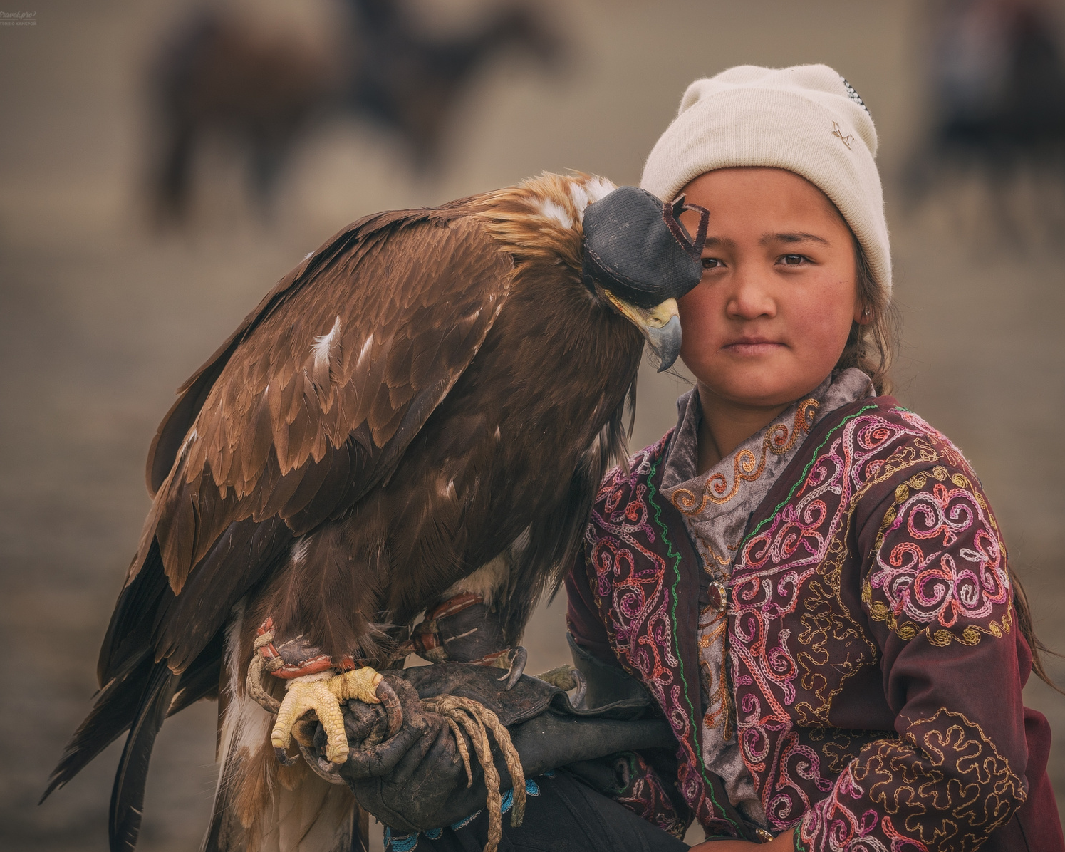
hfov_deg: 5.2
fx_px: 11757
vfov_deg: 4.2
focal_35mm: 373
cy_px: 427
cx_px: 573
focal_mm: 330
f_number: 6
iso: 400
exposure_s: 1/640
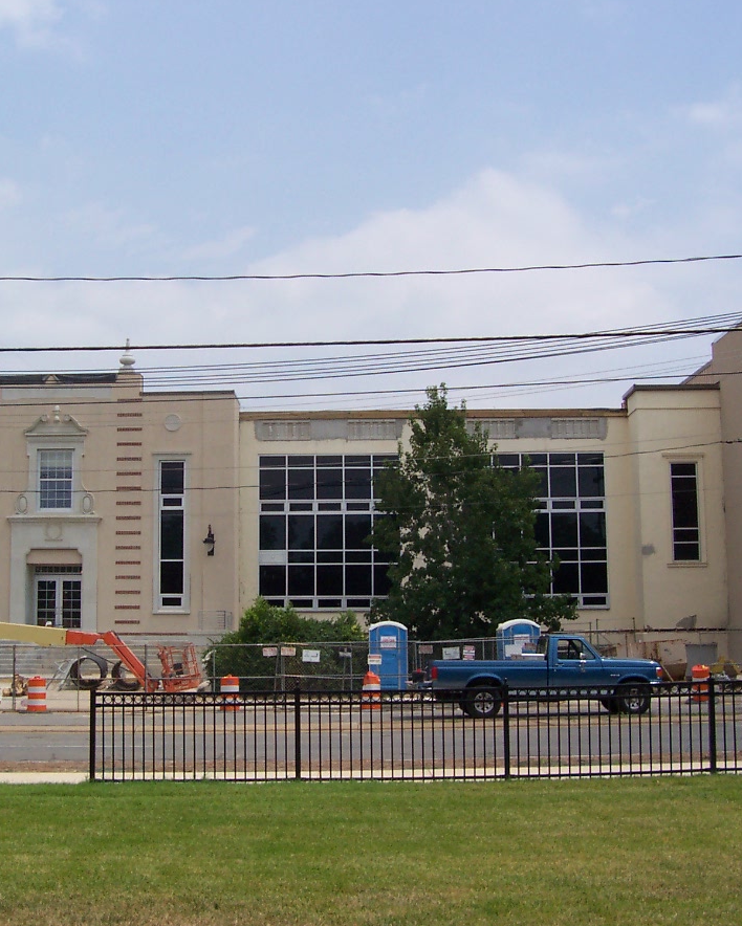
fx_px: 1344
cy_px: 460
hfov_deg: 30.8
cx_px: 308
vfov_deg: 38.0
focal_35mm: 49
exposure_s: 1/750
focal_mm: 5.6
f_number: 5.6
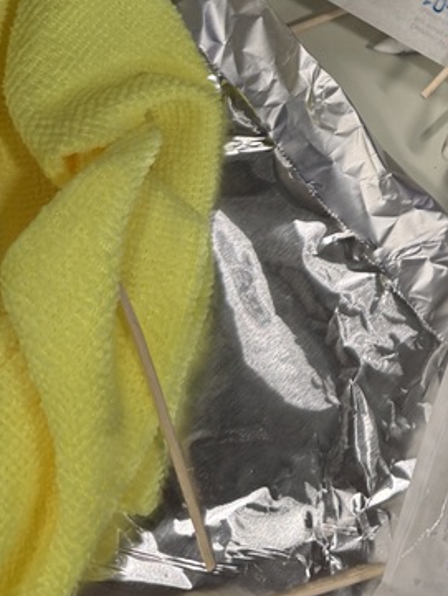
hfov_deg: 19.4
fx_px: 1173
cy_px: -59
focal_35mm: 68
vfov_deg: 26.3
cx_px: 630
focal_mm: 6.76
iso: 100
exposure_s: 1/120
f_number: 1.78
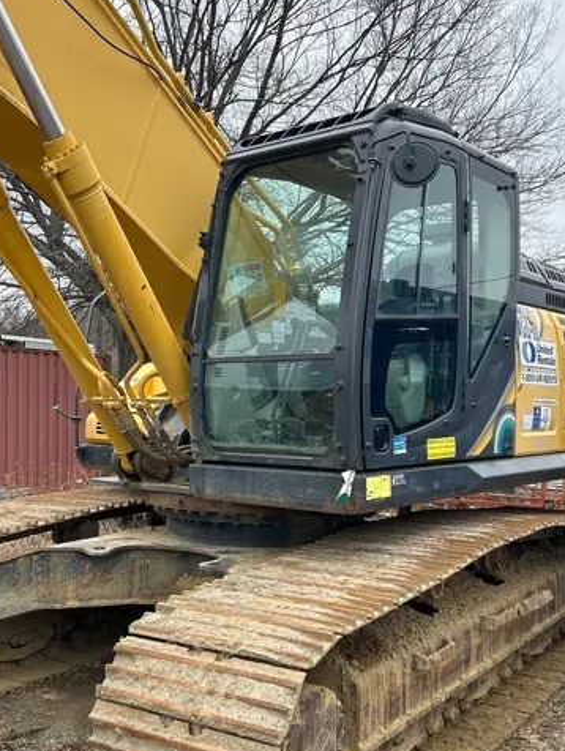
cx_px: 245
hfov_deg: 36.0
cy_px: 406
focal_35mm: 40
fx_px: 869
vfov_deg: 46.7
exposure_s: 1/1468
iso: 50
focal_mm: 5.7
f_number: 1.5
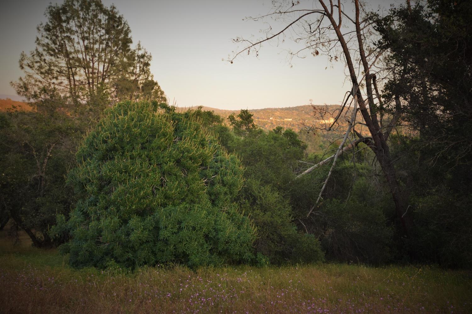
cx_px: 236
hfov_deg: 53.1
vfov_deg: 36.9
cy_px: 157
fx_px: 472
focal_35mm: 36
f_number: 5
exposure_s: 1/100
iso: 400
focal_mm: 24
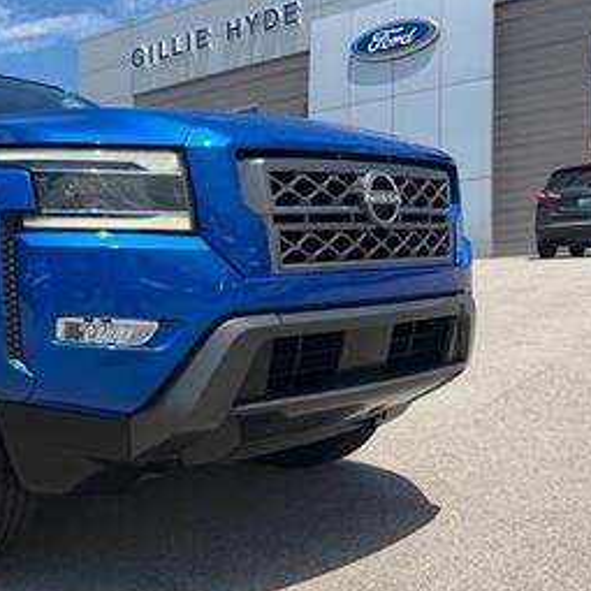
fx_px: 811
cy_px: 343
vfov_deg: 39.9
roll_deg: +2.2
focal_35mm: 42
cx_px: 53
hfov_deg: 37.3
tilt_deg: -2.2
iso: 80
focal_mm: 6.76
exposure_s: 1/4167
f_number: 1.78
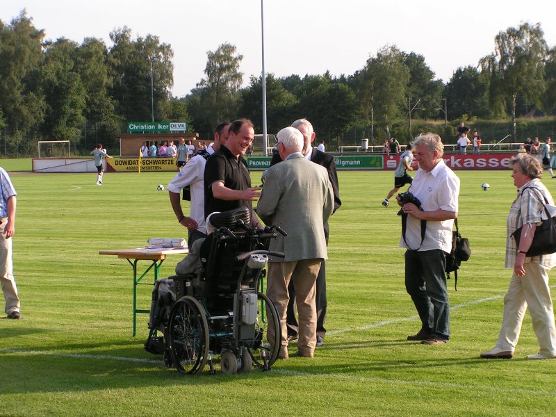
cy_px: 208
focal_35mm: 99
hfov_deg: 19.8
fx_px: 1590
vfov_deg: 14.9
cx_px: 278
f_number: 5
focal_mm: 15.2
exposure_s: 1/250
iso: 50
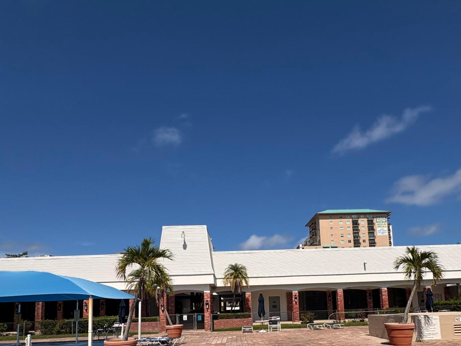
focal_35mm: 23
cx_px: 244
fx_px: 306
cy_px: 275
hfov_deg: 73.8
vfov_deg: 54.9
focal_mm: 2.22
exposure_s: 1/4630
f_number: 2.2
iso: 50
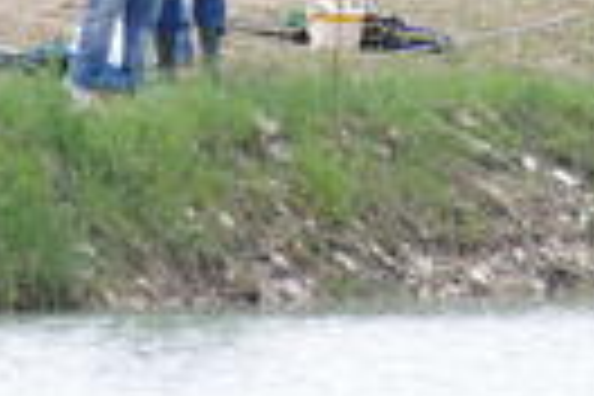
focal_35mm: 1418
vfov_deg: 1.0
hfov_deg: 1.5
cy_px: -160
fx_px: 23395
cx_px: 351
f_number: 8
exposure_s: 1/320
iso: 640
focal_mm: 250
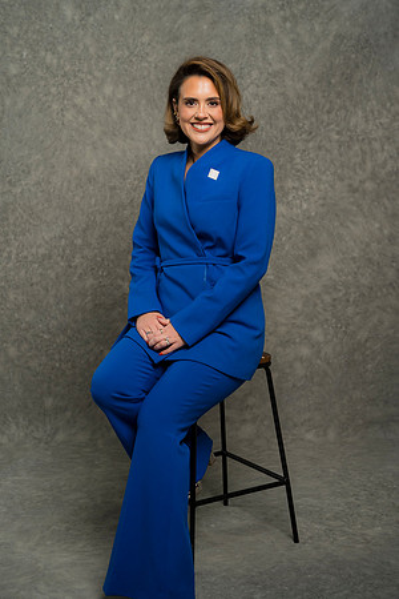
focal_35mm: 55
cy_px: 300
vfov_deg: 36.2
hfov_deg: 24.6
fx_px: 914
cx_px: 200
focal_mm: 55
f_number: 4
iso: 125
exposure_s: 1/160
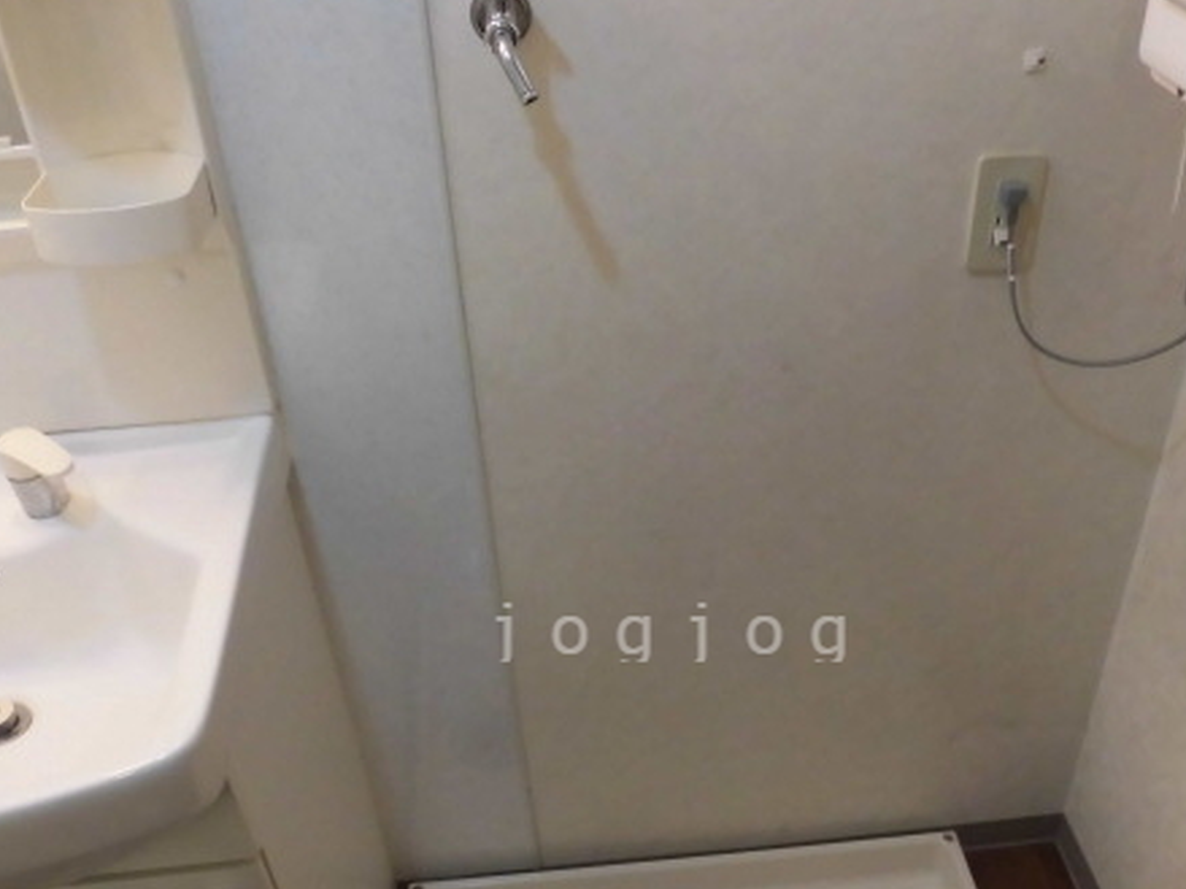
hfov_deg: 52.5
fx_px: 1199
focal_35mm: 35
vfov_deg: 39.9
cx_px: 675
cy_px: 630
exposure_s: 1/30
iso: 320
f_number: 3.1
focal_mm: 4.3
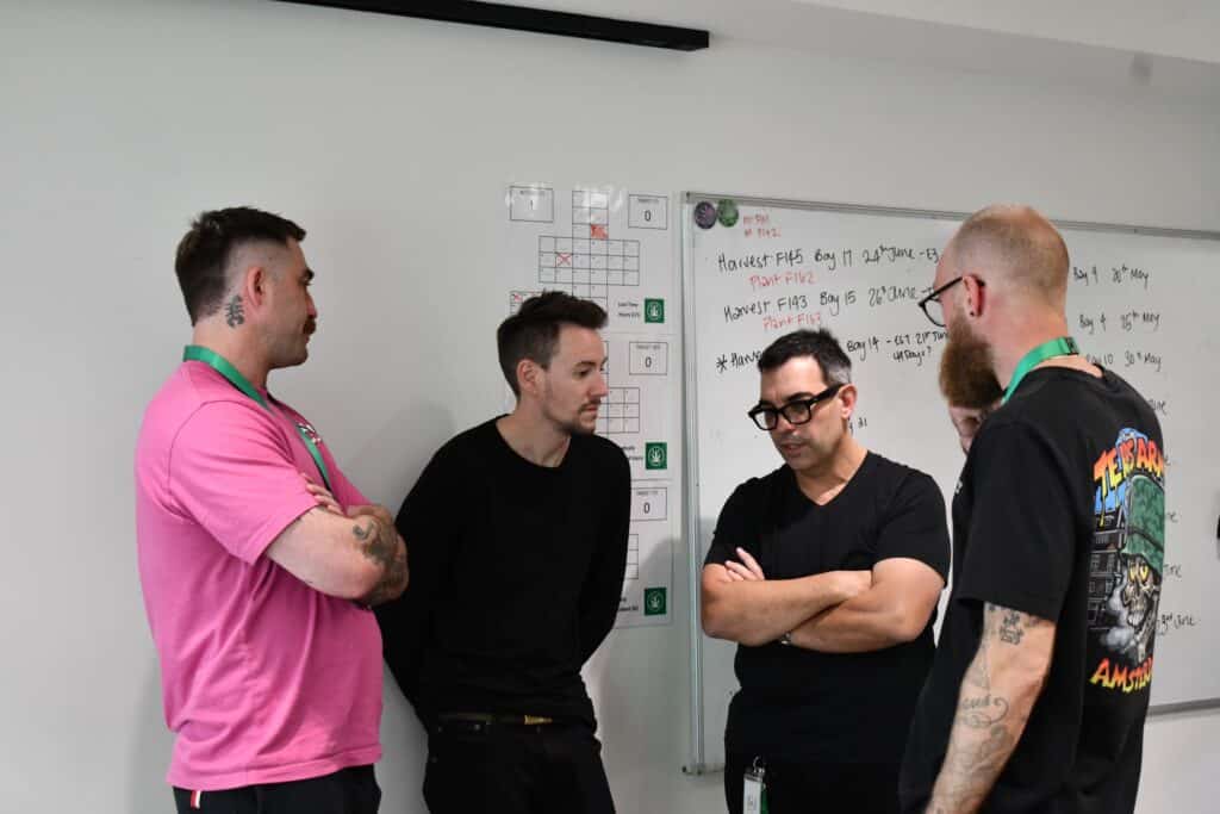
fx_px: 2033
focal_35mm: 60
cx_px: 610
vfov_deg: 22.6
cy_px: 407
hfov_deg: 33.4
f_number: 5
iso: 2000
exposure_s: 1/125
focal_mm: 40
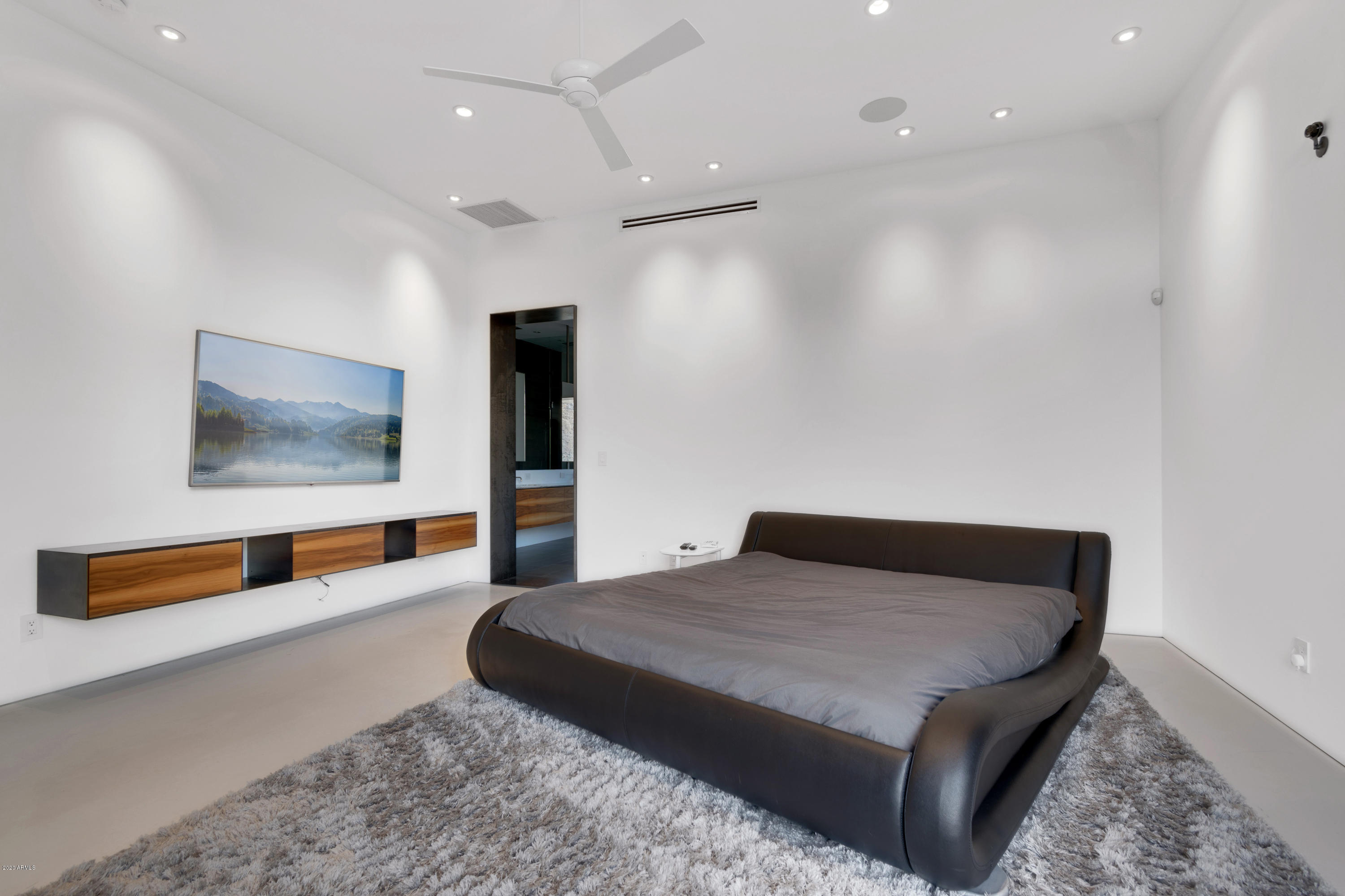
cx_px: 672
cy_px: 448
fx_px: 560
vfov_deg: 77.3
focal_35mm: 15
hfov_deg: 100.4
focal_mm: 10
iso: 100
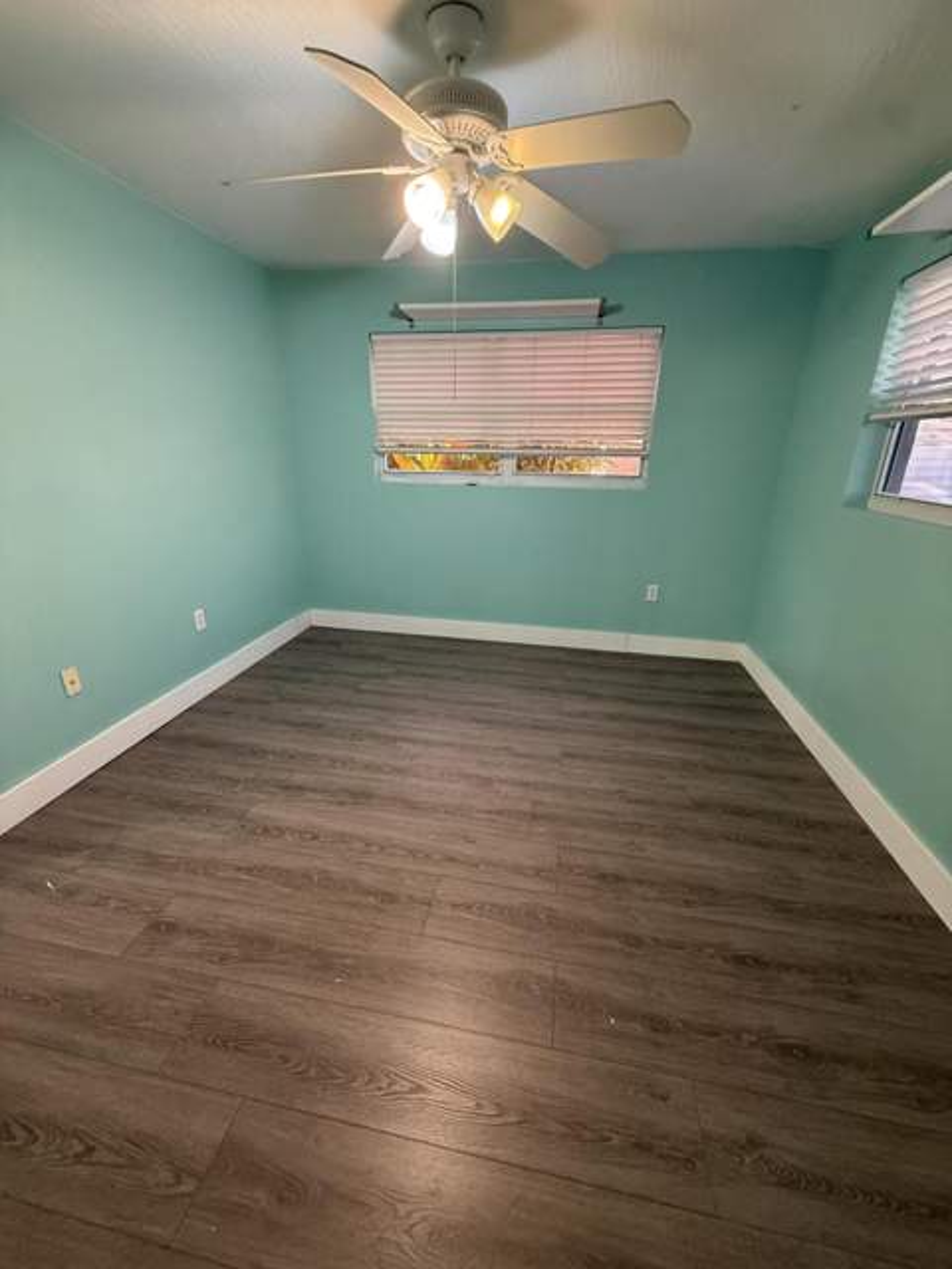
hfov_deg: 85.7
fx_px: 513
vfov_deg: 102.1
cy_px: 634
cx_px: 476
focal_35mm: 14
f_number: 2.2
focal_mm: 2.22
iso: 320
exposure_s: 1/60
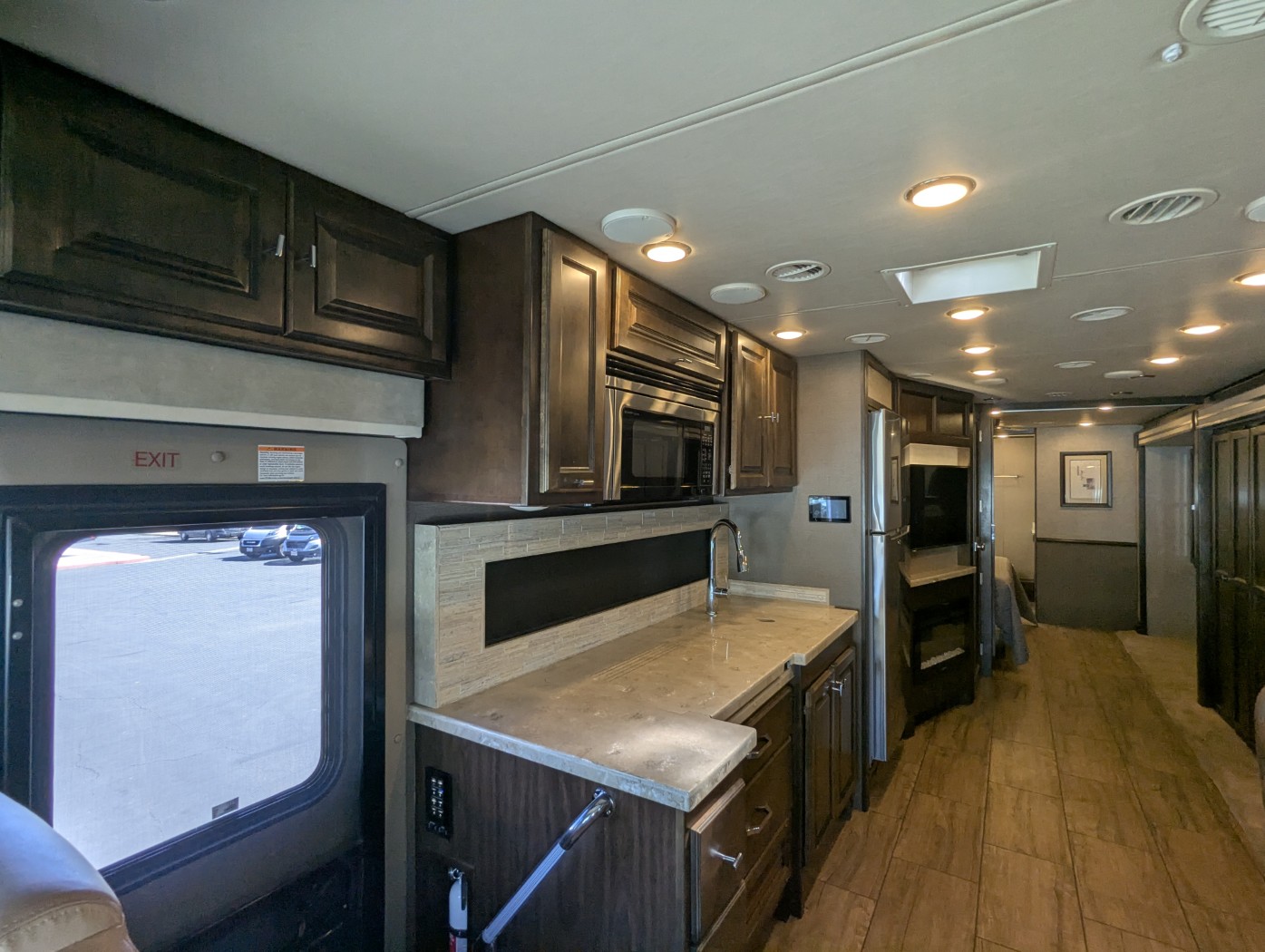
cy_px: 476
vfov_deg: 78.2
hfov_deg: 94.4
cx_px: 632
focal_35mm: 16
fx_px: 585
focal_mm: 2.35
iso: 86
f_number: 2.2
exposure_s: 1/165
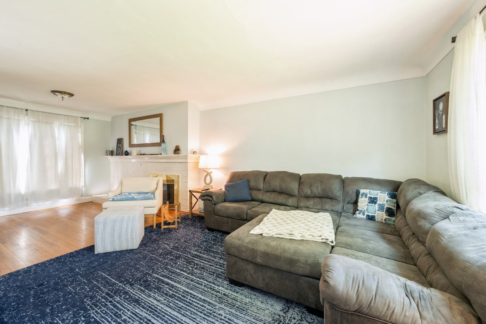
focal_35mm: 14
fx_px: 189
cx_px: 243
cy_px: 162
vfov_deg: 81.3
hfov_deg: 104.2
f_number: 8
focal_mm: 14
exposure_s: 1/1.67
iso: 200
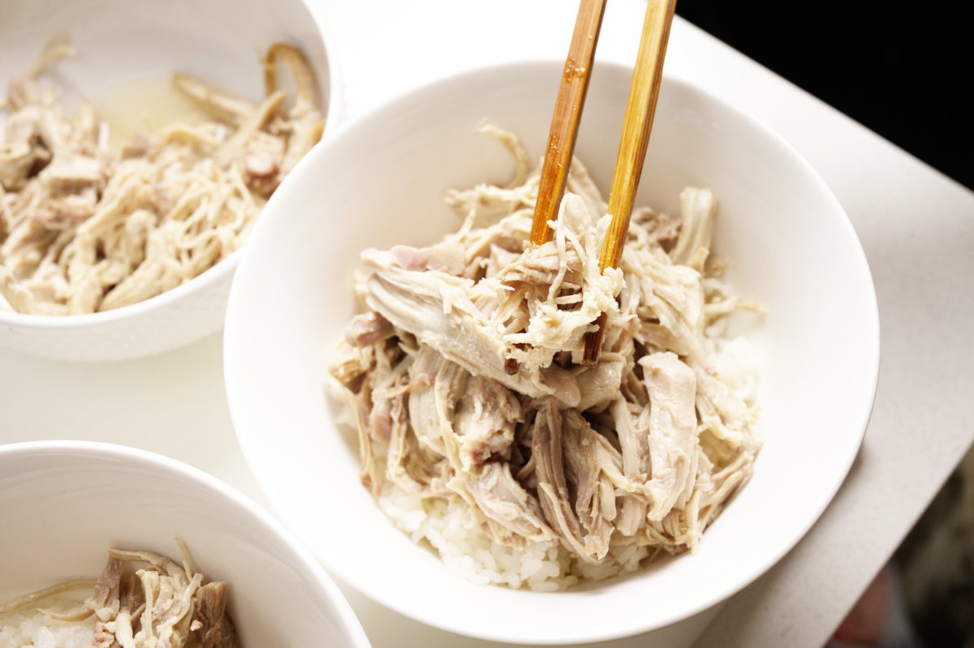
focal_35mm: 45
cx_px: 487
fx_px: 1217
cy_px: 324
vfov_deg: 29.8
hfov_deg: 43.6
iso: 1000
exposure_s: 1/1600
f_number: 8
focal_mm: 45
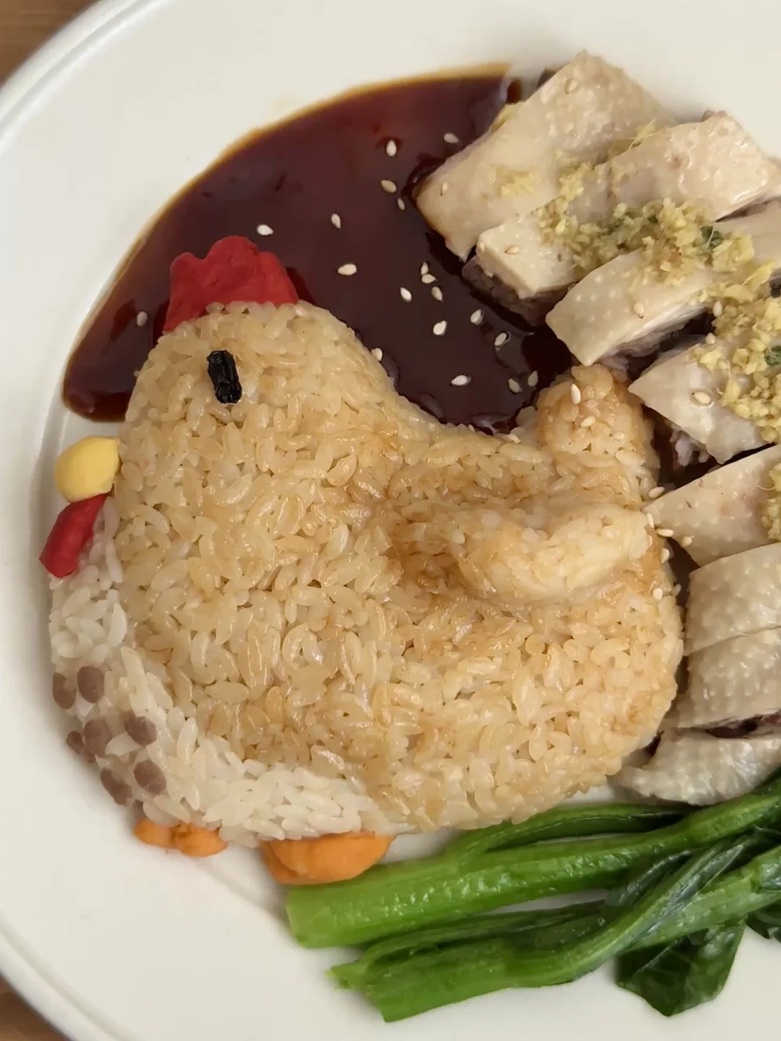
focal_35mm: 48
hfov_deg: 30.3
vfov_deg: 39.7
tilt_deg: -84.8
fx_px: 1444
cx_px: 390
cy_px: 520
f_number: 1.78
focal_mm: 6.76
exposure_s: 1/54
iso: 250
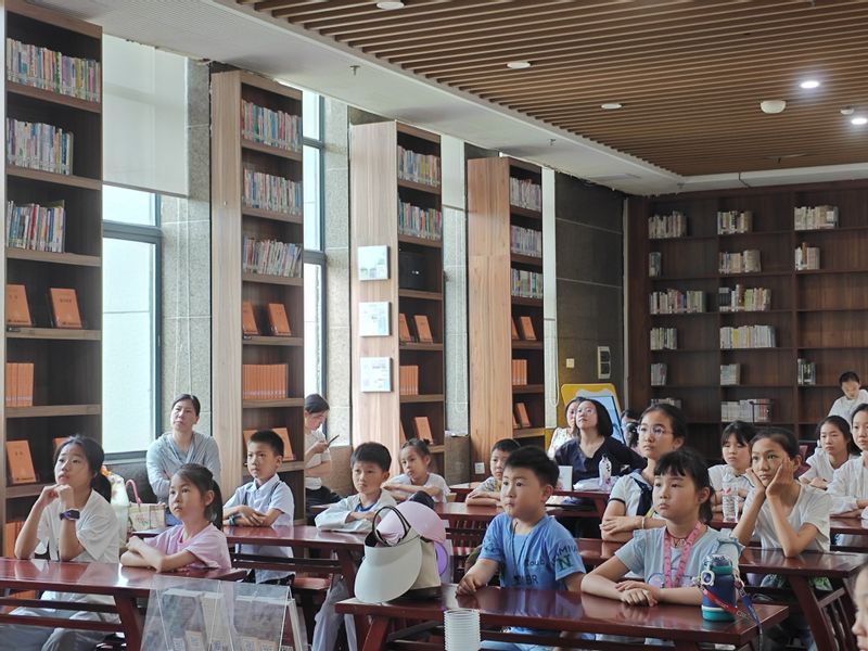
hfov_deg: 35.5
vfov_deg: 27.0
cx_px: 434
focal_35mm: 54
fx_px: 1354
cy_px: 326
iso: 125
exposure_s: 1/50
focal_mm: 5.84
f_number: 1.6
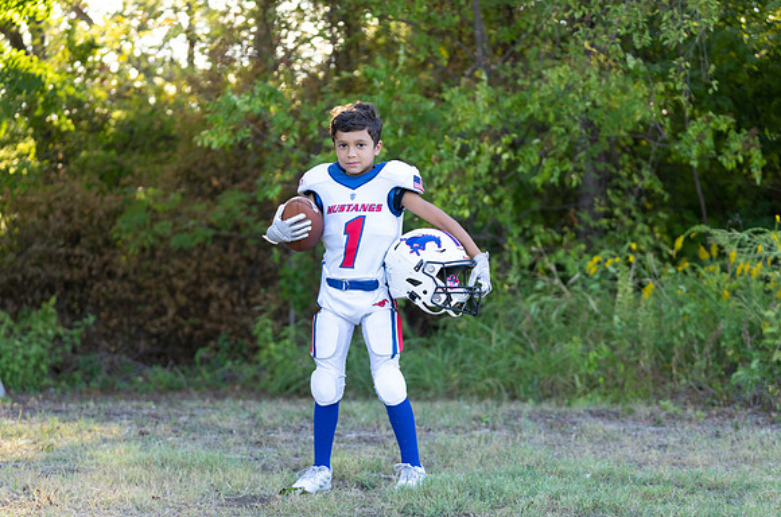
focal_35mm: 76
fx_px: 1645
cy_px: 274
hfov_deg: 26.7
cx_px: 370
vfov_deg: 17.9
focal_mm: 70
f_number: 2.8
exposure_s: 1/320
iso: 250
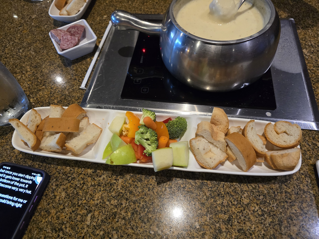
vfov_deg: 58.9
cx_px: 160
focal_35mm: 23
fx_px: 212
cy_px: 120
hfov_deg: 73.9
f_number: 1.7
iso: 800
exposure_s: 1/60
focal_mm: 6.3
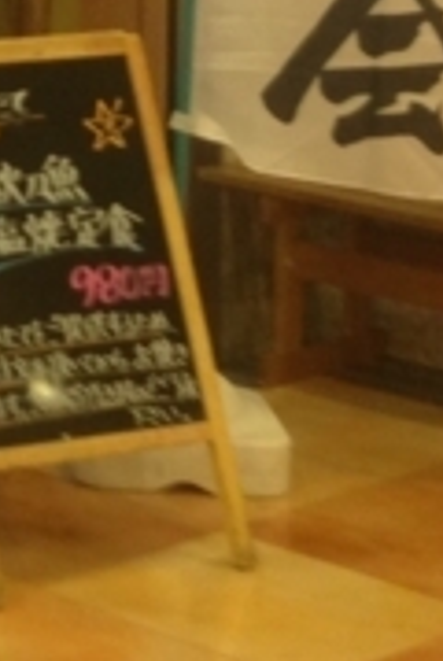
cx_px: -783
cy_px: -144
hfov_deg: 8.0
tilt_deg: -2.2
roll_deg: -1.7
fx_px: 2813
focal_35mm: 153
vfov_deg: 13.0
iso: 100
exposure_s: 1/20
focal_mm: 4.12
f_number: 2.4
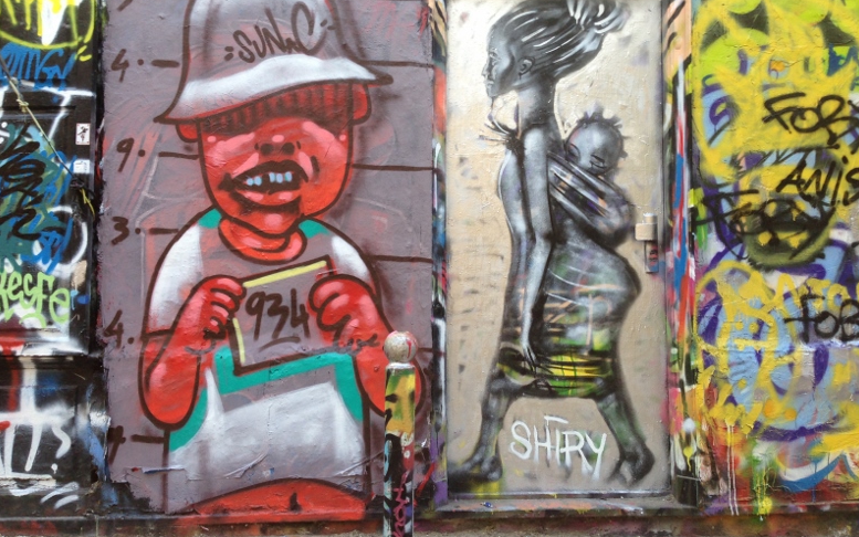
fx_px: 843
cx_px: 429
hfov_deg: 54.0
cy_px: 211
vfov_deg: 35.2
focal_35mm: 36
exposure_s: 1/120
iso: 64
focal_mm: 4.13
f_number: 2.4
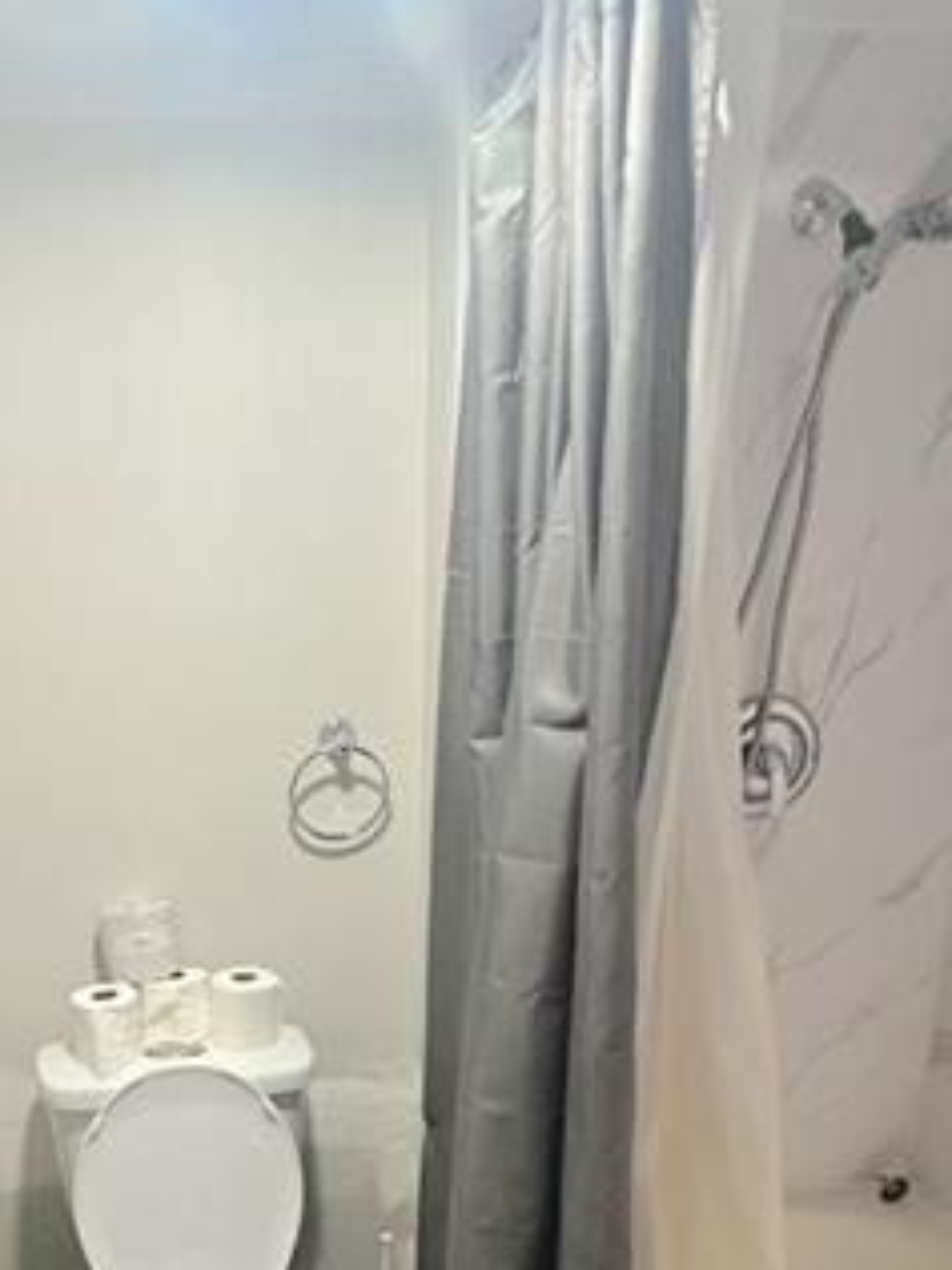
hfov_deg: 40.7
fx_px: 1247
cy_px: 1025
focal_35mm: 34
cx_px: 245
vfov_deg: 50.5
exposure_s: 1/60
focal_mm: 2.22
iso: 400
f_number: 2.2
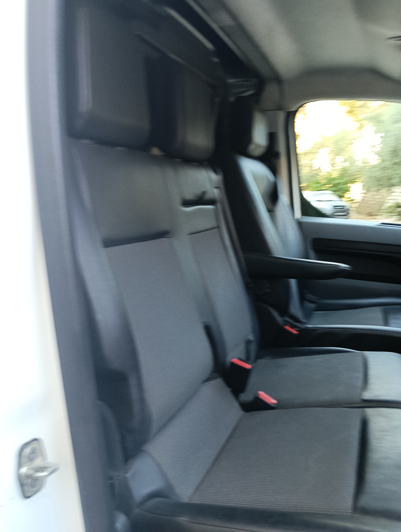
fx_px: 416
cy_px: 266
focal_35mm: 27
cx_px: 200
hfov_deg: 51.5
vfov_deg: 65.2
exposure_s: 1/33.3
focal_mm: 3.98
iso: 200
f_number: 1.8
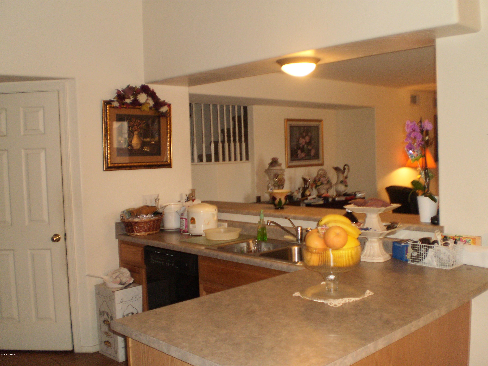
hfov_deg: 51.4
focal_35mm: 36
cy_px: 183
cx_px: 244
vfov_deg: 39.7
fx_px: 508
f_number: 3.1
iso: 200
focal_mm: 6.3
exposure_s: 1/30
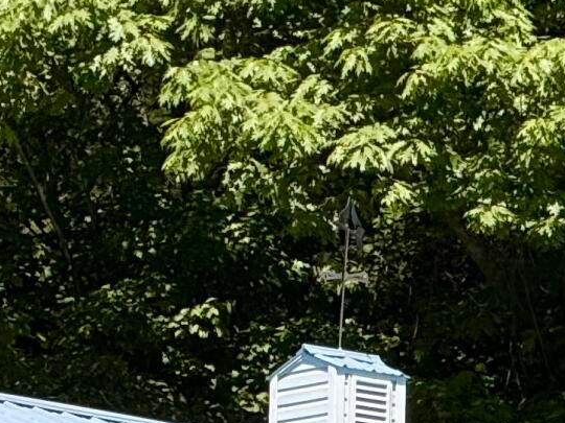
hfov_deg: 3.0
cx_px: -123
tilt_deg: +7.8
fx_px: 10887
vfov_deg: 2.2
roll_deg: -3.1
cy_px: 716
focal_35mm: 667
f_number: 2.8
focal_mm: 15.66
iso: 50
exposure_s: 1/655
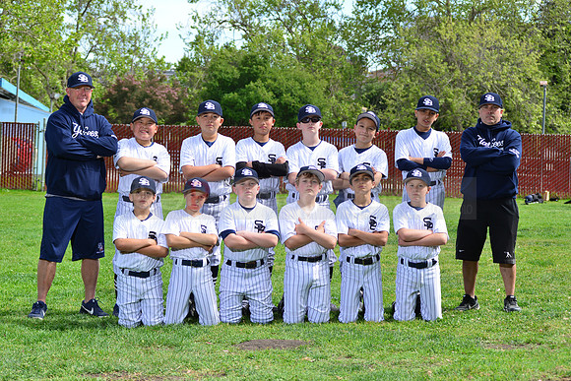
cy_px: 190
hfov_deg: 25.4
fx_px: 1269
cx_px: 286
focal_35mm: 80
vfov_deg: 17.1
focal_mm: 80
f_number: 8
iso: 160
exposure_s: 1/200
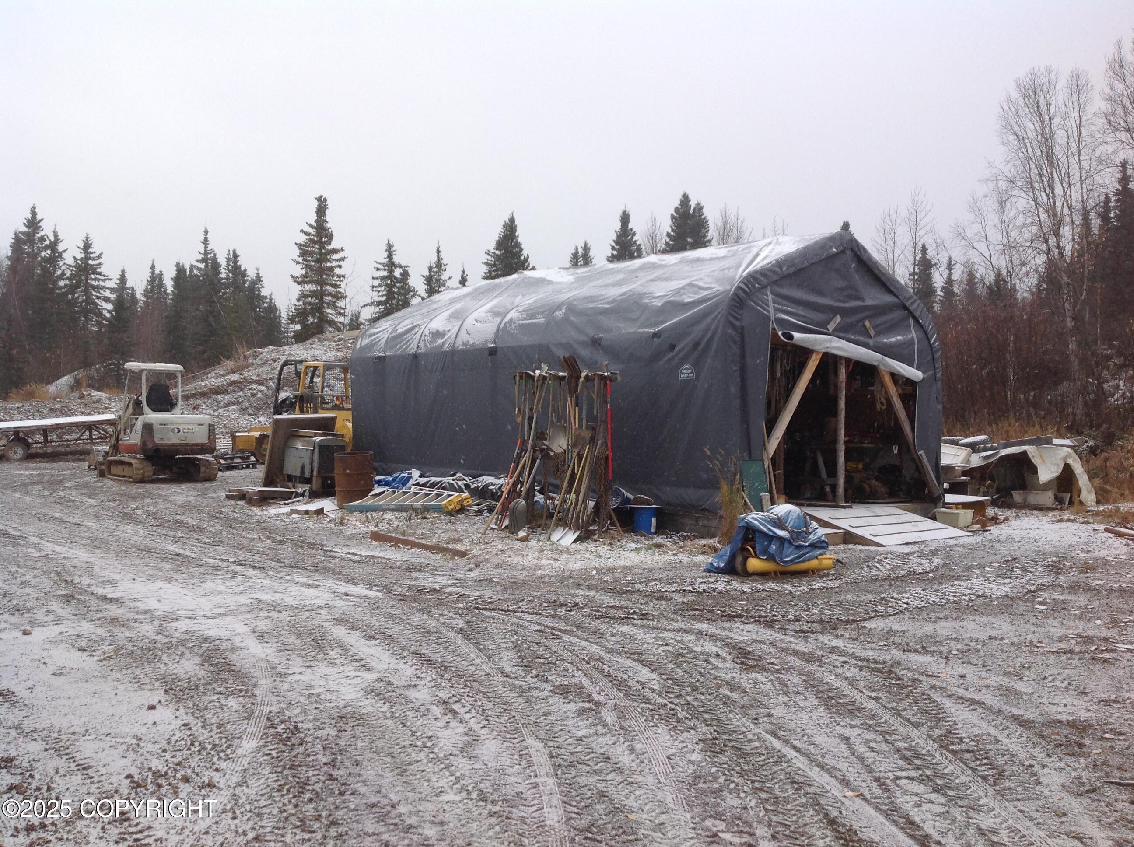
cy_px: 424
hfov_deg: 52.7
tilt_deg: -0.5
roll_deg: -0.6
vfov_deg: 40.6
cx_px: 567
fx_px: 1145
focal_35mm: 35
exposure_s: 1/325
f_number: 2.4
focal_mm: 4.28
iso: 50
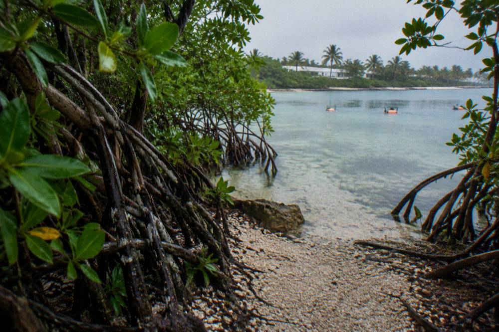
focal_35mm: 49
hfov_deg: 40.4
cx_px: 250
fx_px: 679
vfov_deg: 27.5
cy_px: 166
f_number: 5.6
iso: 640
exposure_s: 1/500
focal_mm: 49
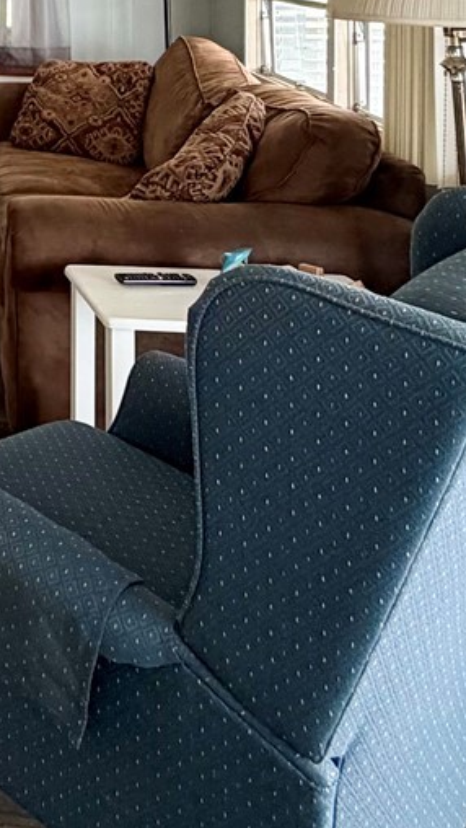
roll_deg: +0.2
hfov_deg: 20.1
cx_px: -300
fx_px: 1054
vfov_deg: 36.6
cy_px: -70
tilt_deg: -0.4
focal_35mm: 48
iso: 250
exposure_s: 1/121
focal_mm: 2.22
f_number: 2.2
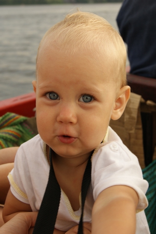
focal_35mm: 45
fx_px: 292
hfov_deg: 29.9
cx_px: 78
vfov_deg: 43.6
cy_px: 117
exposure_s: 1/80
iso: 100
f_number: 5.6
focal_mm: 30
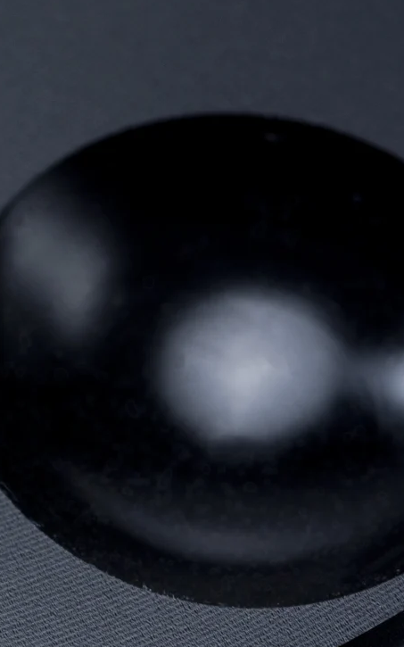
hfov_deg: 8.9
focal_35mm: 126
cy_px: 329
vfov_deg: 16.6
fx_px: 2220
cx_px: -726
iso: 125
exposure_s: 1/160
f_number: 8
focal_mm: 35
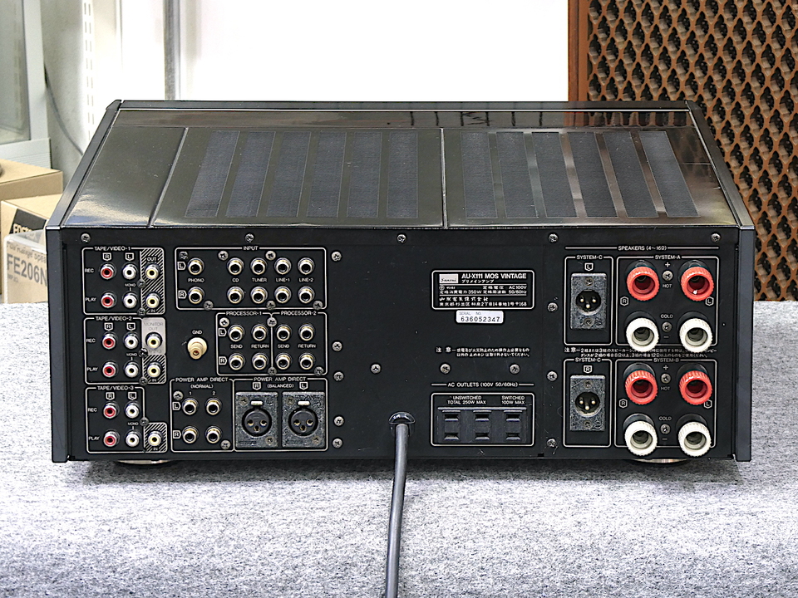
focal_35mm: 135
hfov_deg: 14.6
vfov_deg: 11.0
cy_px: 299
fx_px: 3112
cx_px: 399
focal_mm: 24.2
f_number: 5.3
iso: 200
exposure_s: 1/2
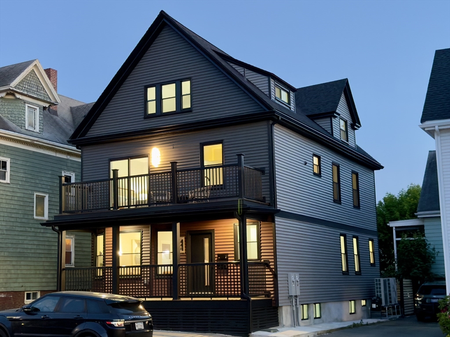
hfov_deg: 46.8
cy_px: 168
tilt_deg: +7.8
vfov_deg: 35.9
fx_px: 520
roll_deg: +1.0
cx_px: 225
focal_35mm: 40
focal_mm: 6.76
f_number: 1.78
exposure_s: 1/30
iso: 800
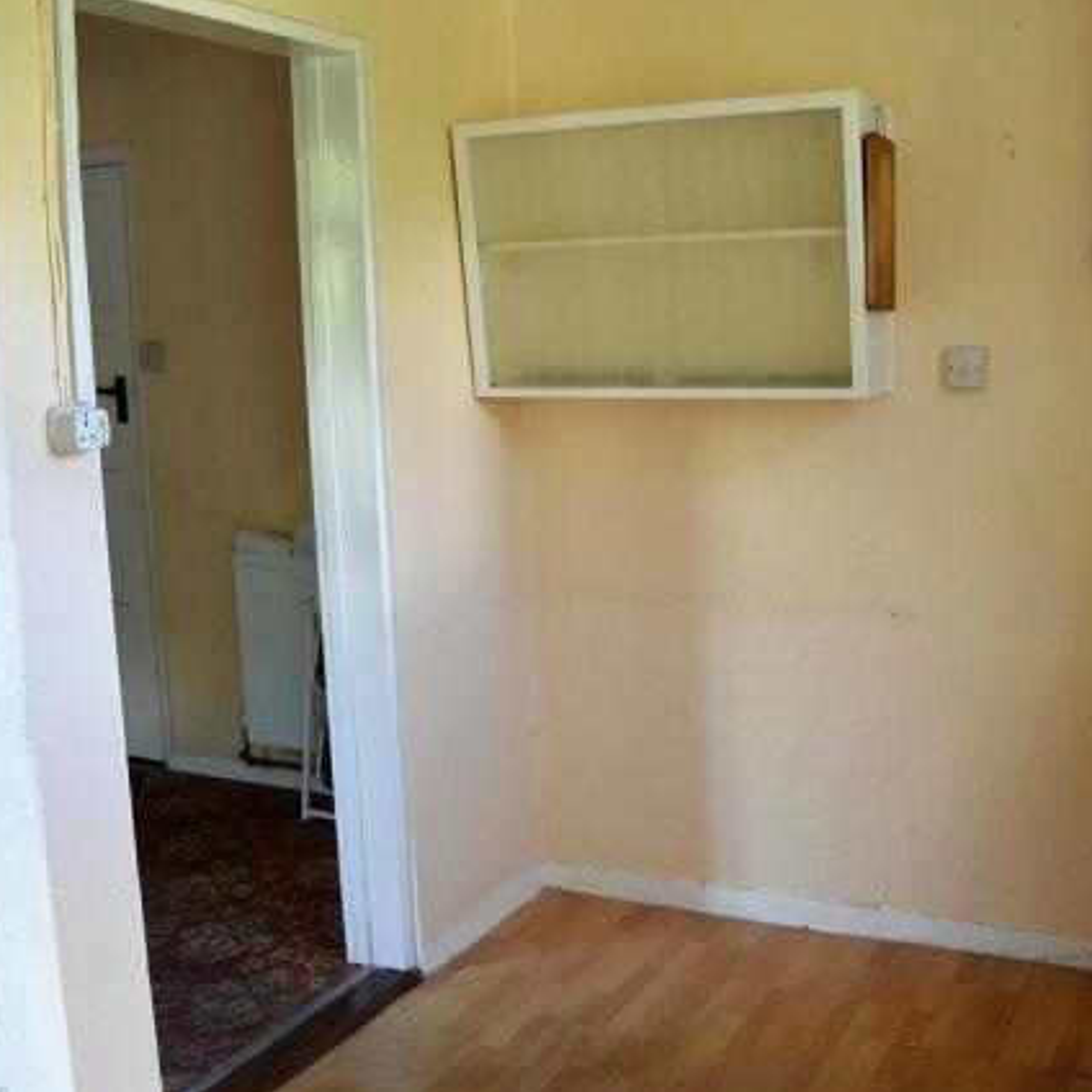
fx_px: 1356
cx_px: 661
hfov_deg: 43.6
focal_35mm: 38
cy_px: 537
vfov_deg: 43.9
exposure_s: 1/125
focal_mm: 11
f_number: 3.5
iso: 800
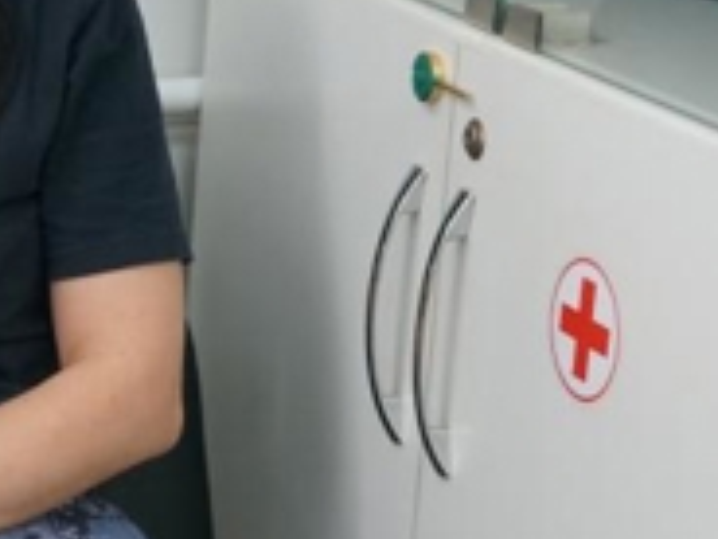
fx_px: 3774
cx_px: -519
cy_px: 394
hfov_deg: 10.3
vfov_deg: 8.2
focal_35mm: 182
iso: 800
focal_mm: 31
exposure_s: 1/160
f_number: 4.5
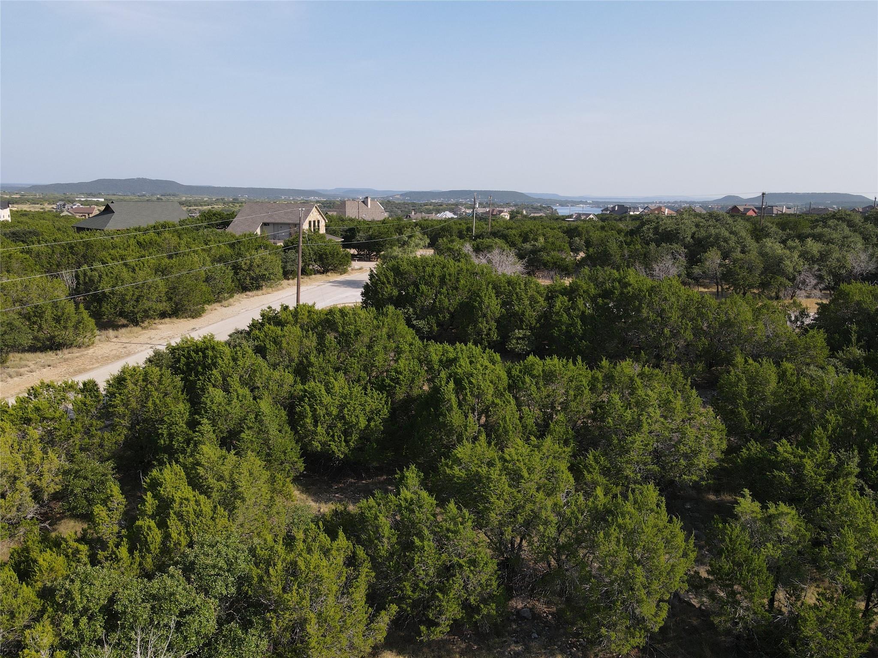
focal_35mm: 24
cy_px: 329
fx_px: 609
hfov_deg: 71.6
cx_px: 439
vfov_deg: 56.8
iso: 110
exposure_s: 1/640
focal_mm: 4.5
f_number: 2.8
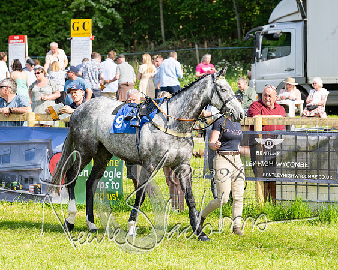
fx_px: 2212
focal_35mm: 221
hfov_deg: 8.7
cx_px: 155
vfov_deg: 7.0
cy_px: 130
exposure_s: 1/800
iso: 200
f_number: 5
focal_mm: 145
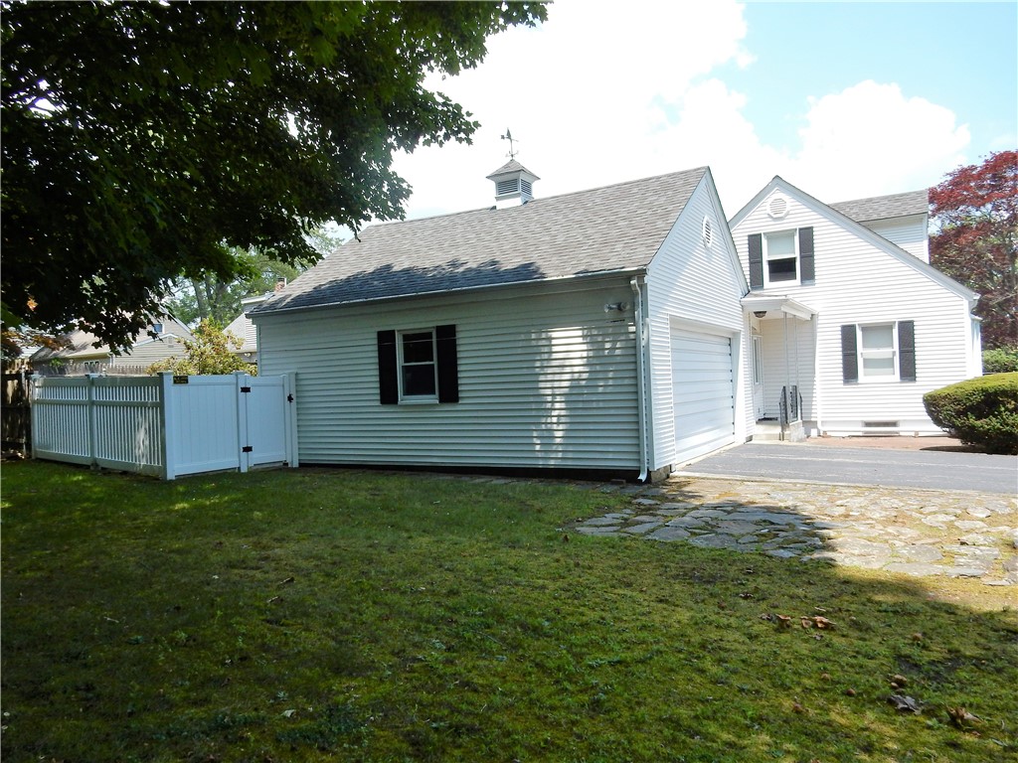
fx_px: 735
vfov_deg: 54.9
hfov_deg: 69.4
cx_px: 509
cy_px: 382
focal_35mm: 25
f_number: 3.7
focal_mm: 4.5
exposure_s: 1/640
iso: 125
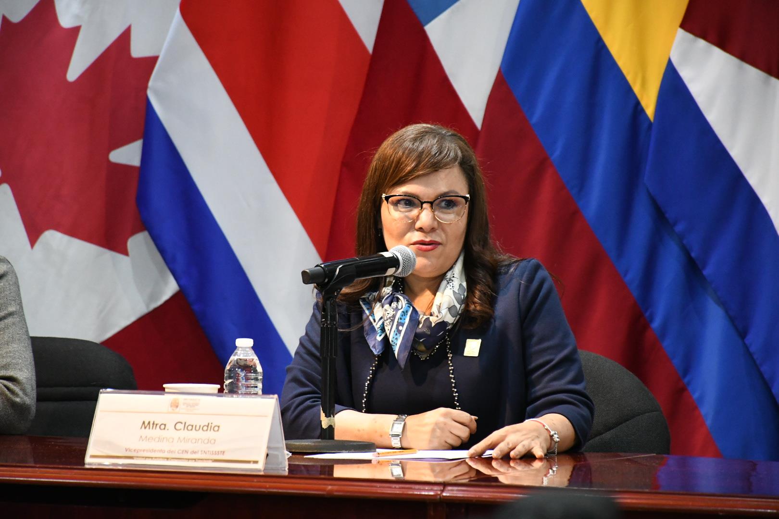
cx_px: 390
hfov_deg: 9.8
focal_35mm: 210
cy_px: 260
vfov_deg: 6.5
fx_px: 4544
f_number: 5.6
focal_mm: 140
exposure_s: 1/100
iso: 5000
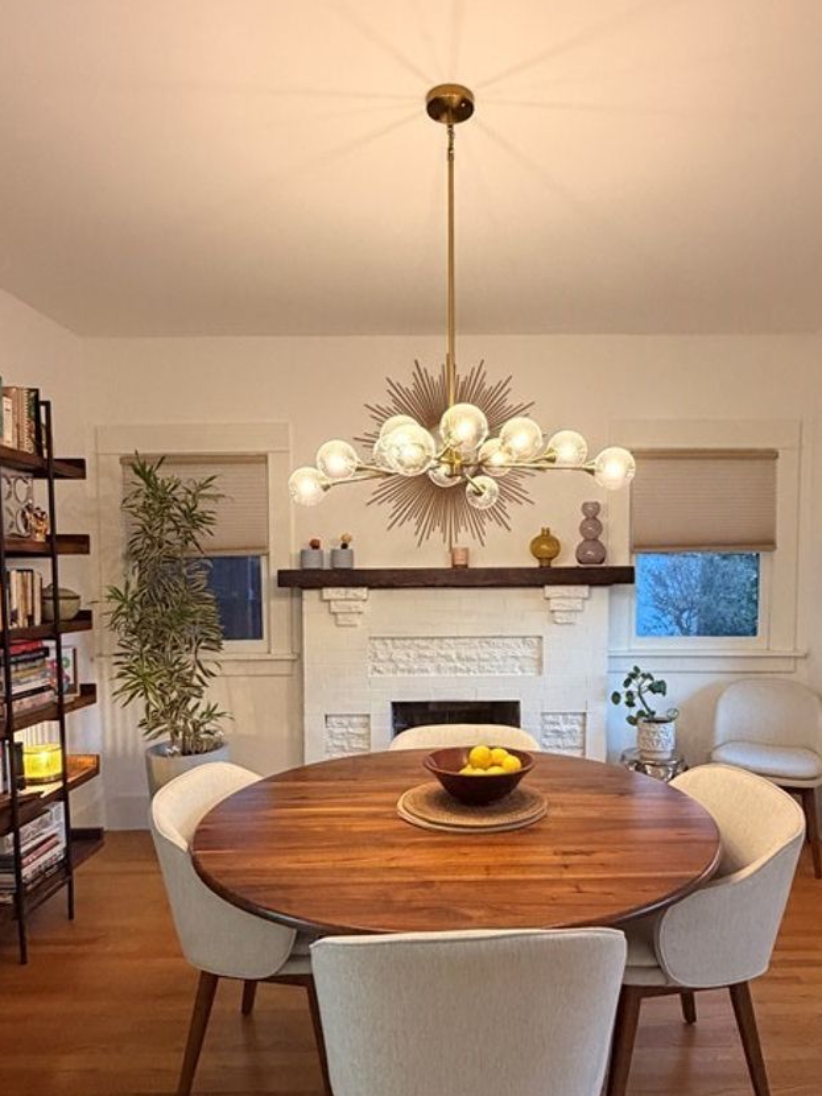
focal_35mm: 23
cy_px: 618
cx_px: 457
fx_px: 728
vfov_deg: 73.6
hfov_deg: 58.7
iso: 500
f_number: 2.2
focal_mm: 2.22
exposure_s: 1/60
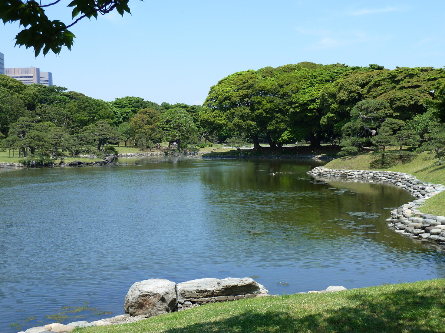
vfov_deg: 32.9
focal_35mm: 44
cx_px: 222
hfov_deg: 42.9
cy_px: 166
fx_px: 566
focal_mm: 7.3
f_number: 4
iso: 80
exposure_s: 1/320
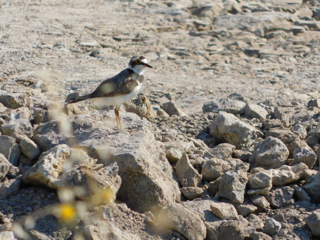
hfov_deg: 2.2
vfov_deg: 1.6
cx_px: 160
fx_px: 8451
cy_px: 120
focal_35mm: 914
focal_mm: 160
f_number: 6.5
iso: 125
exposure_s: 1/400
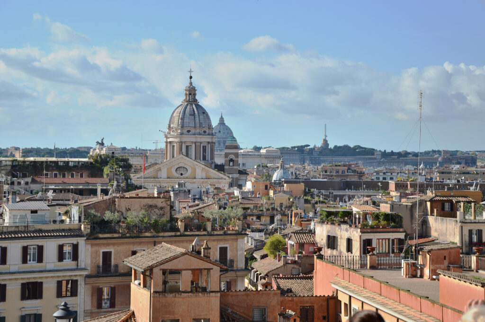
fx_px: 1171
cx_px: 242
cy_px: 161
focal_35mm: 87
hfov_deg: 23.4
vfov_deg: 15.7
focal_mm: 58
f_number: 5
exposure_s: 1/640
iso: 100
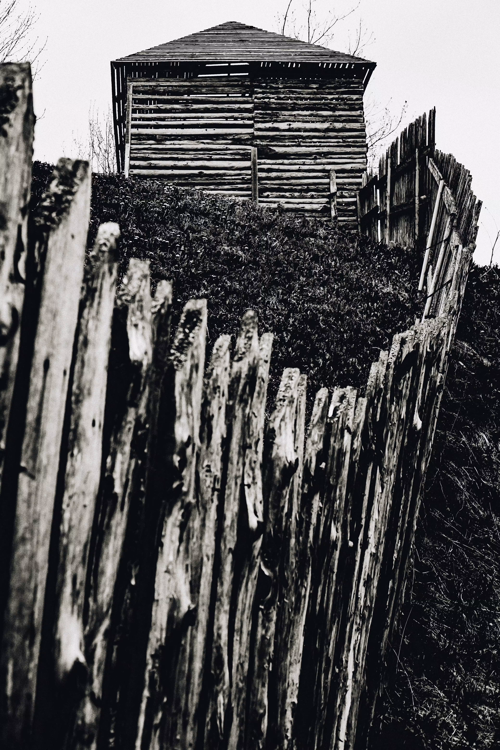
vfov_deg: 37.5
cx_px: 250
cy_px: 375
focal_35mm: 53
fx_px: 1104
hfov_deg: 25.5
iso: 320
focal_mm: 35
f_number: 5.6
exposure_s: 1/640
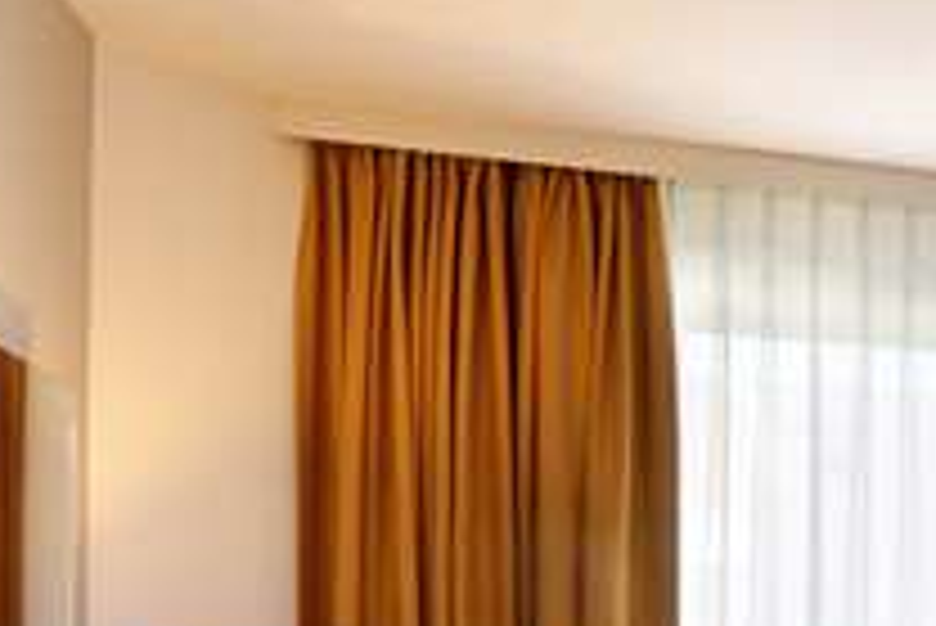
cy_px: 786
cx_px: 1370
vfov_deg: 18.5
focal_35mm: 69
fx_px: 1795
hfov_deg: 23.8
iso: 200
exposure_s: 1/40
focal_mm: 14
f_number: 9
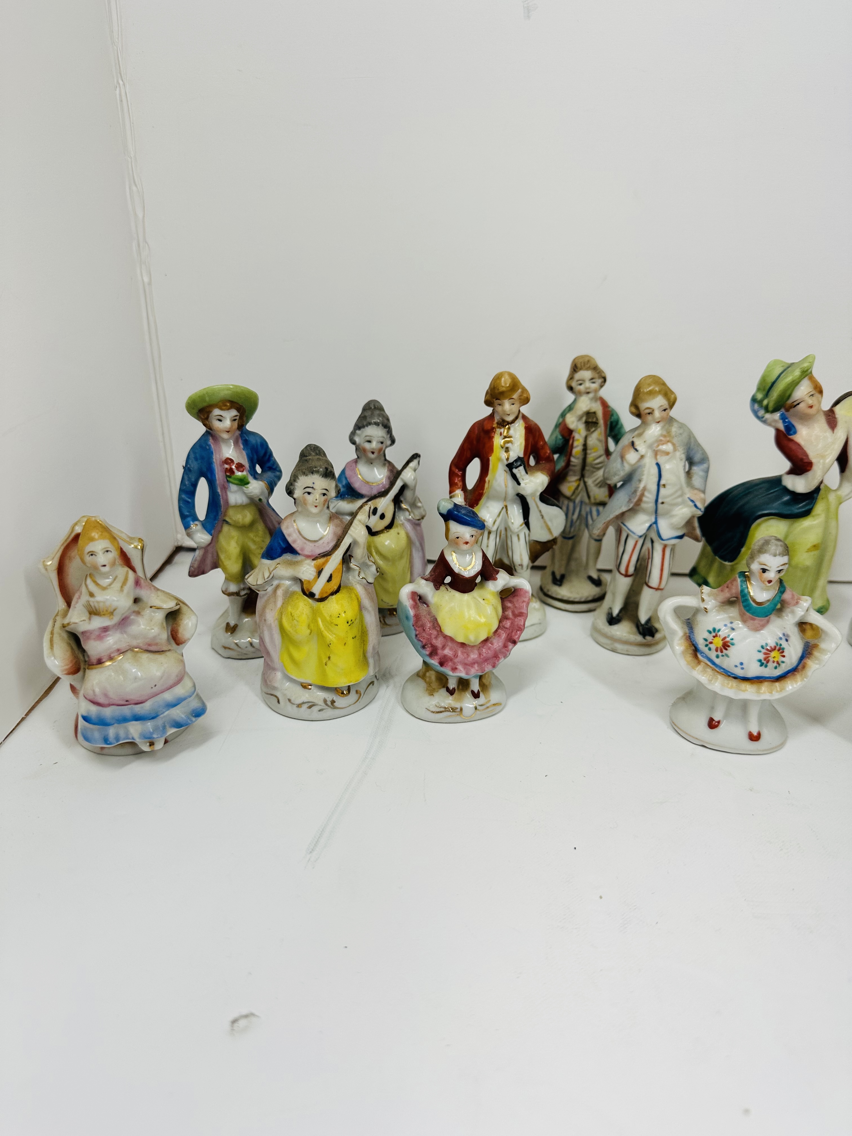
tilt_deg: -25.3
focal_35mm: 24
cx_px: 426
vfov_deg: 71.6
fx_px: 788
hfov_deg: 56.8
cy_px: 568
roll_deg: -2.3
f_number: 1.78
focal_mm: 6.86
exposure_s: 1/1289
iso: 80
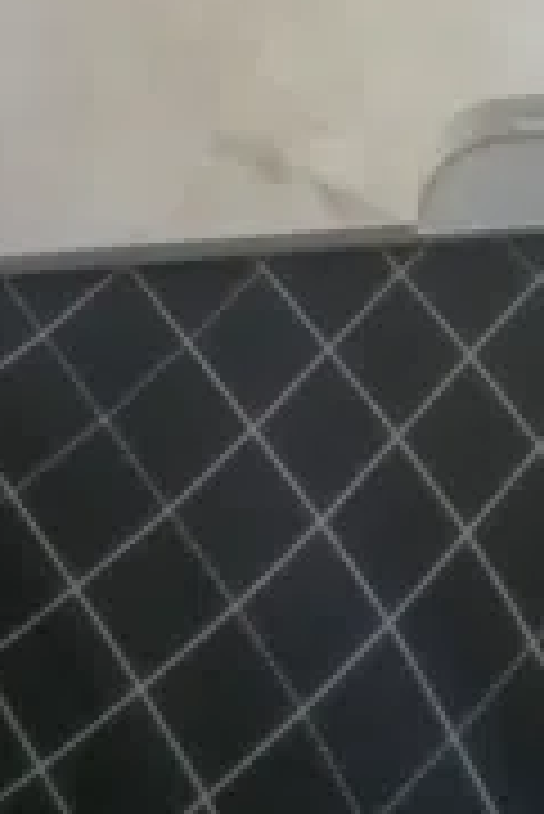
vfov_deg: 29.6
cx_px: 427
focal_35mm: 62
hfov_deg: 21.7
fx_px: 1403
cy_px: -49
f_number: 1.8
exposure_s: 1/25
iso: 1000
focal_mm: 5.4
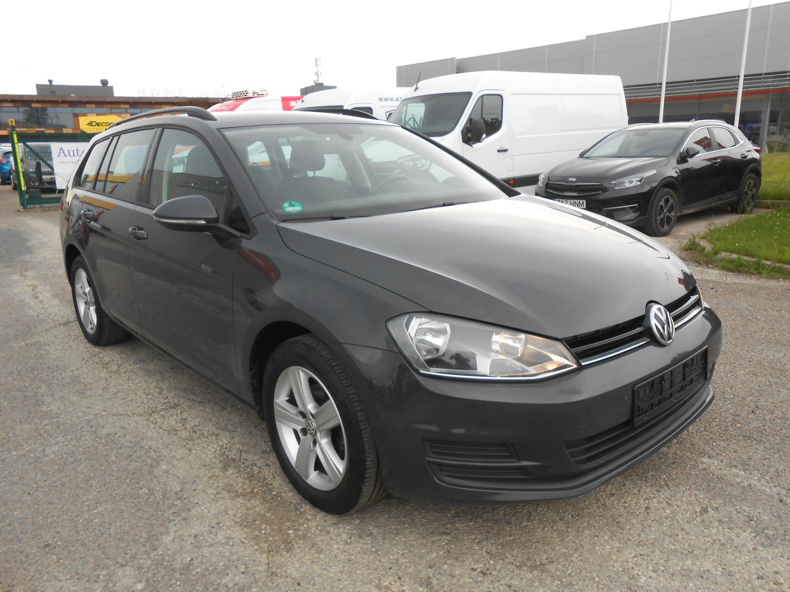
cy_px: 296
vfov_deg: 53.1
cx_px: 395
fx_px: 593
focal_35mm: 26
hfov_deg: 67.3
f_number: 3.5
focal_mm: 4.6
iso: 80
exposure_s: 1/80
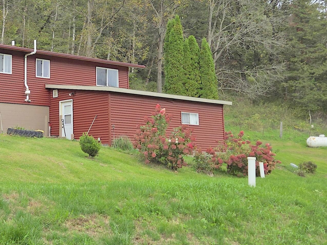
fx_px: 510
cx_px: 45
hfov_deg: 34.0
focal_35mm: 54
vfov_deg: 26.8
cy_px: 70
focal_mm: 5.4
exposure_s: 1/989
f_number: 1.8
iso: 25
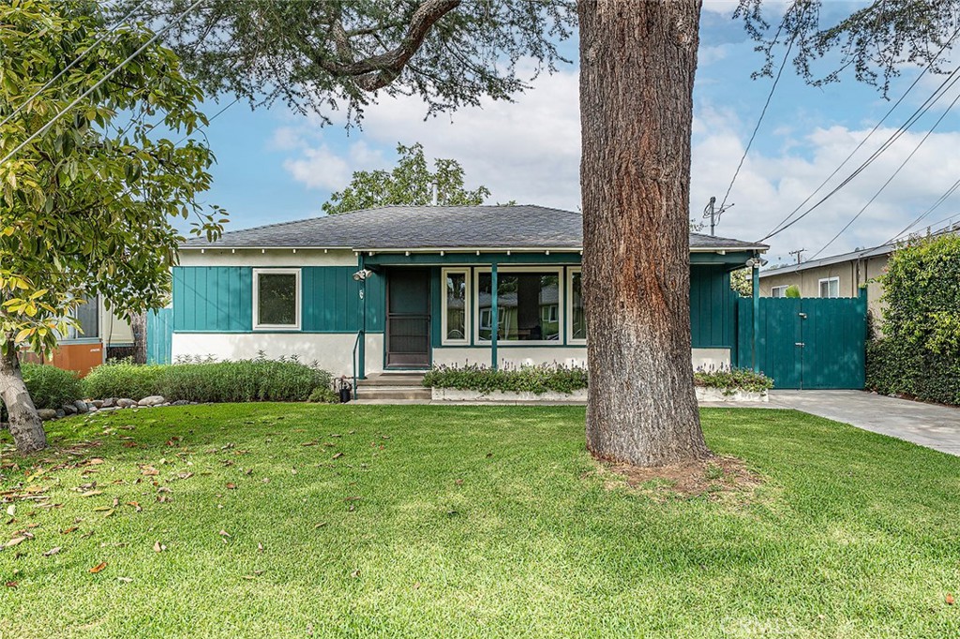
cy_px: 320
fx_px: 640
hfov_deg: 73.8
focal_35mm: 24
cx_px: 480
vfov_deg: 53.1
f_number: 5.6
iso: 250
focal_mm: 24
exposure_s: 1/500
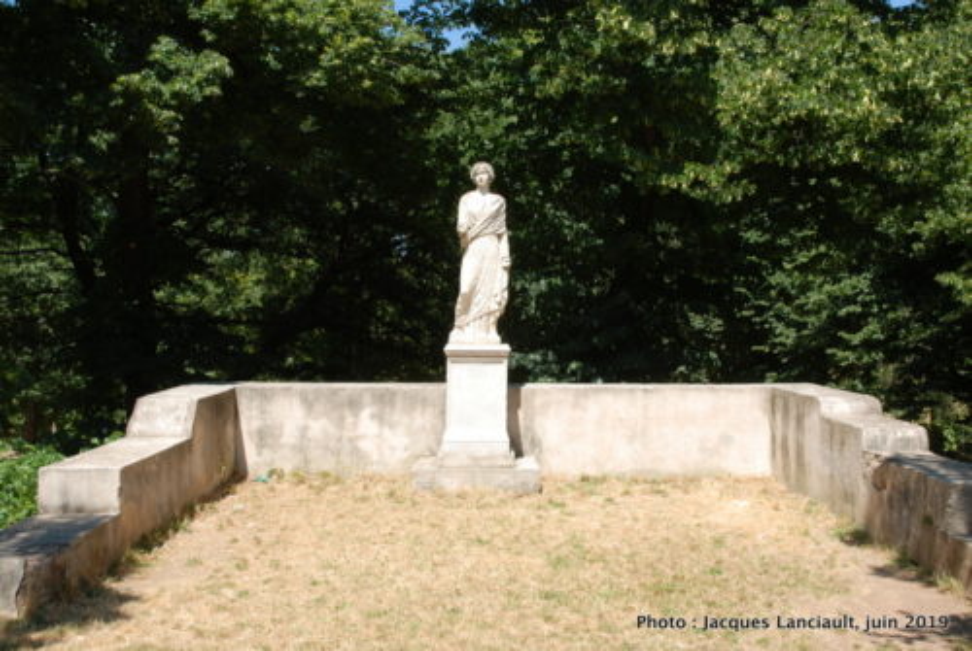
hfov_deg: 57.2
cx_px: 486
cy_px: 326
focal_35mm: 33
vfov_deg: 40.1
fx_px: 892
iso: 100
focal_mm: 22
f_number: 11
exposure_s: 1/80
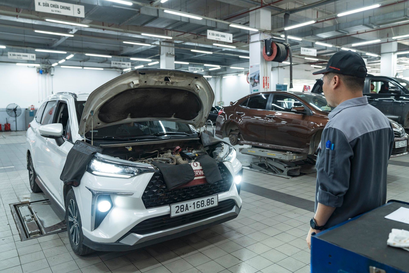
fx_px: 303
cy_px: 127
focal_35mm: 27
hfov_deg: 67.9
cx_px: 219
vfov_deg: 48.4
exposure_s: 1/125
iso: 640
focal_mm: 24
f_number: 3.2
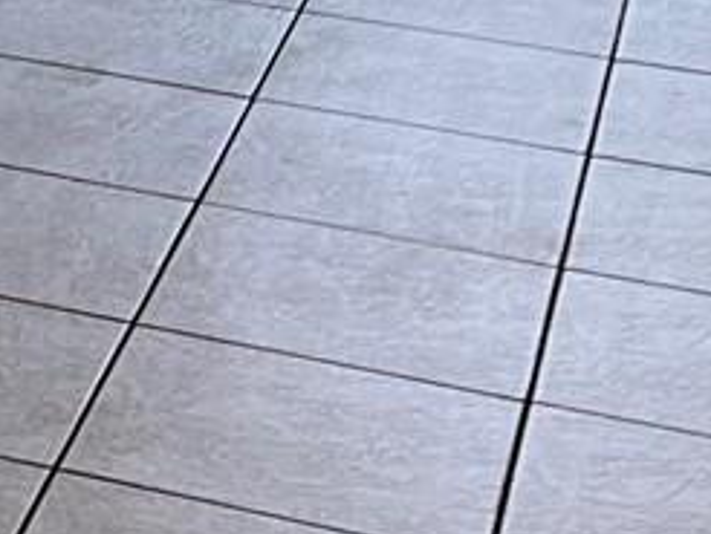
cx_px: -882
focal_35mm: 169
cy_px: -488
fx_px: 3475
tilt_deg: -9.7
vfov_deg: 8.4
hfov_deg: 10.4
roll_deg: -1.8
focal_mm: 5.1
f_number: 1.6
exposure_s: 1/60
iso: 80
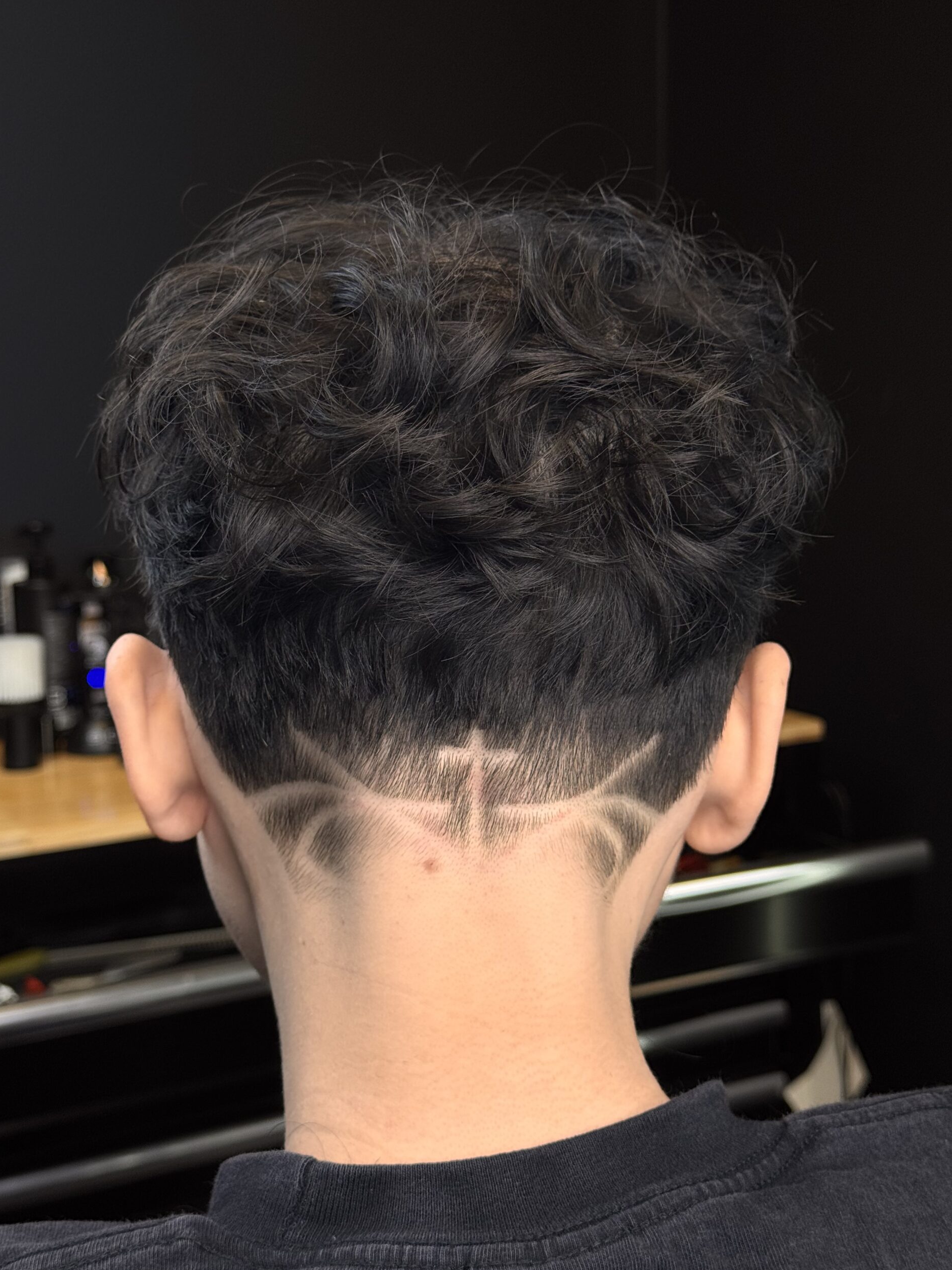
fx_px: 1797
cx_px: 467
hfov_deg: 29.7
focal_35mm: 49
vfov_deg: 38.9
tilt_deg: -7.5
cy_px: 628
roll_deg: +0.8
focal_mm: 6.76
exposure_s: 1/148
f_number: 1.78
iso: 50
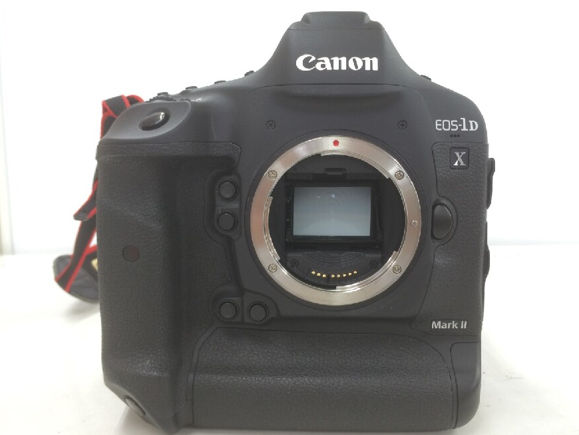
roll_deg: -0.6
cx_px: 297
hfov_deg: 59.9
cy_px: 216
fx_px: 502
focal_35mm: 30
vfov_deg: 46.8
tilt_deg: -9.1
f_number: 2.2
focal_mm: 4.15
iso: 50
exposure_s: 1/30
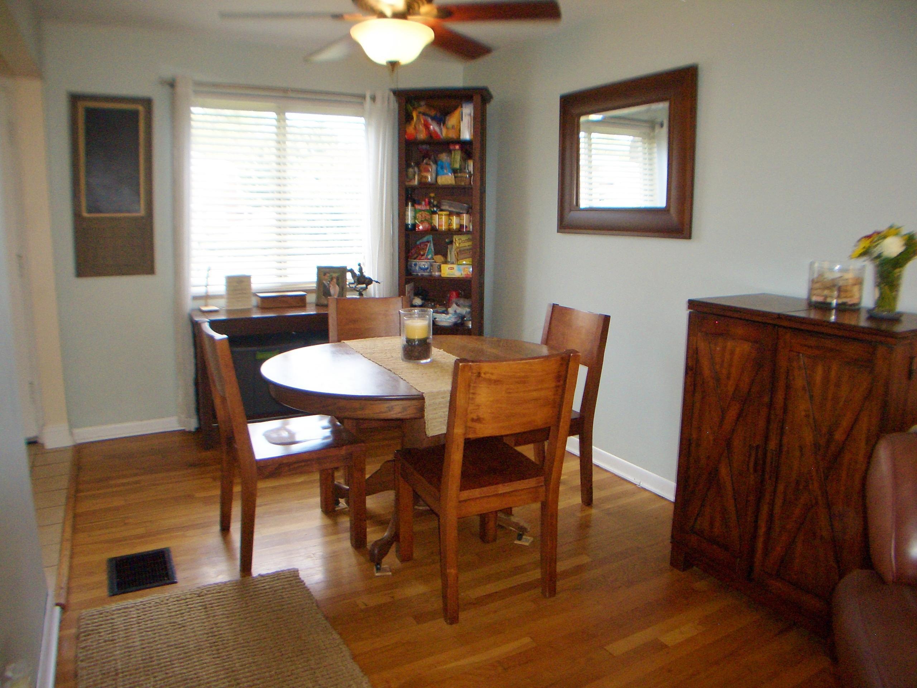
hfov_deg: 52.6
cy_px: 344
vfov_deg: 40.7
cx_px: 458
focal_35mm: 35
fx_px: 927
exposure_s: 1/60
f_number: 2.6
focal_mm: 5.8
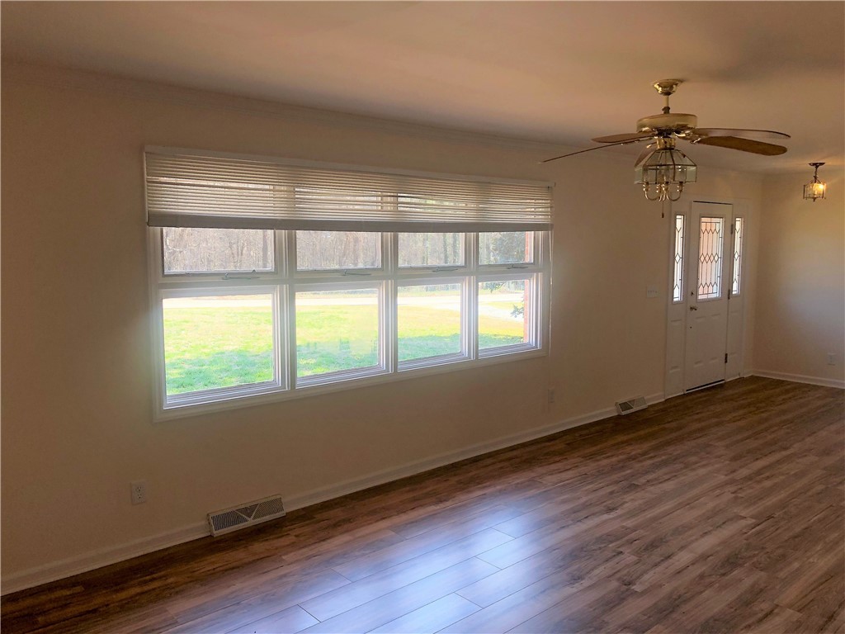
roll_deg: -0.6
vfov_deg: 48.2
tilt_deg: -5.7
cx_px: 422
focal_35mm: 29
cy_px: 317
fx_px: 708
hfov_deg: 61.7
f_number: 1.8
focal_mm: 3.99
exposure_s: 1/192
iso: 20
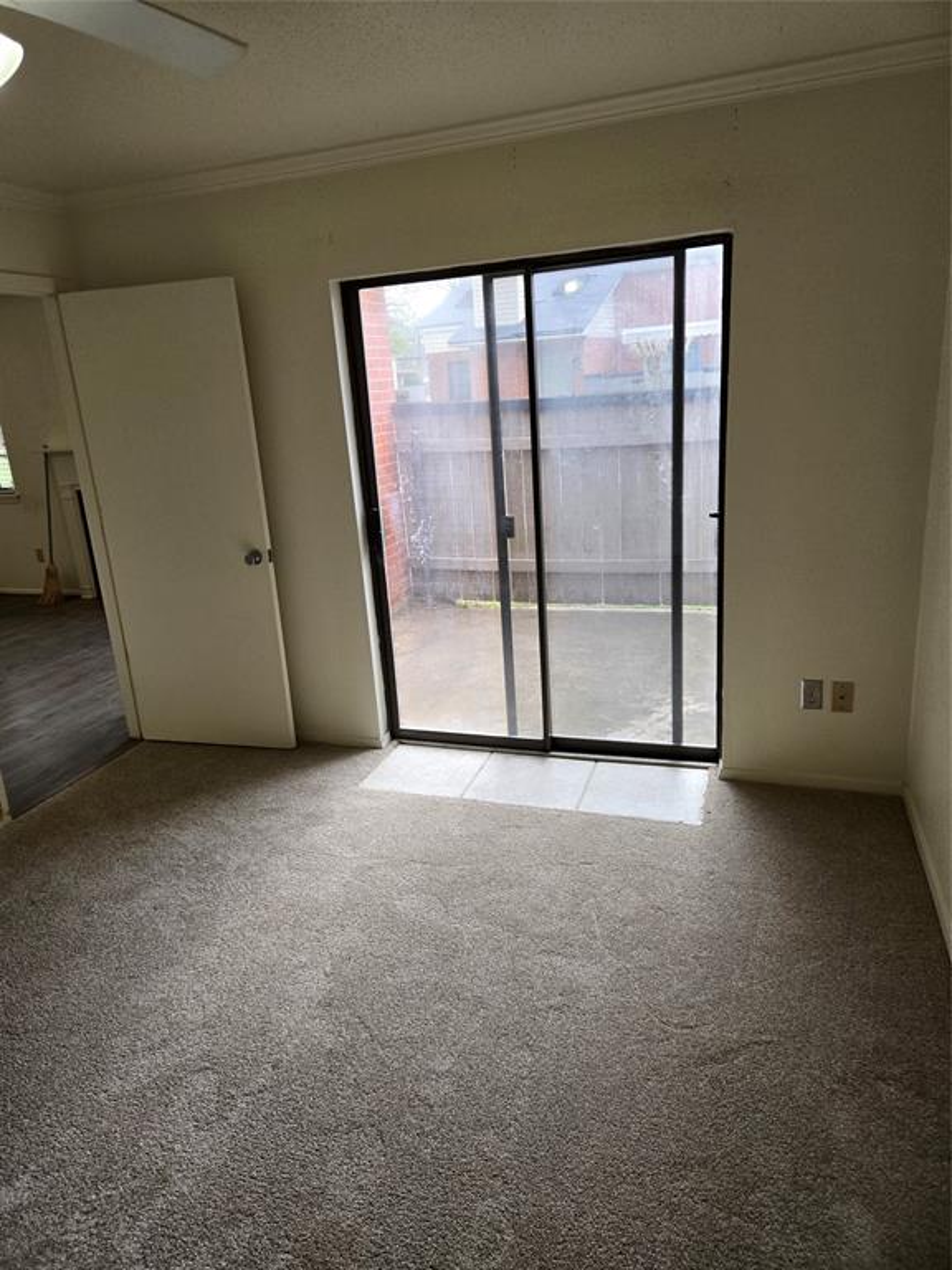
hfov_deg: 58.9
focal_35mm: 23
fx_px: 843
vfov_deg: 73.9
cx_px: 476
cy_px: 635
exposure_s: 1/508
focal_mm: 5.4
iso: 125
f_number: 1.8
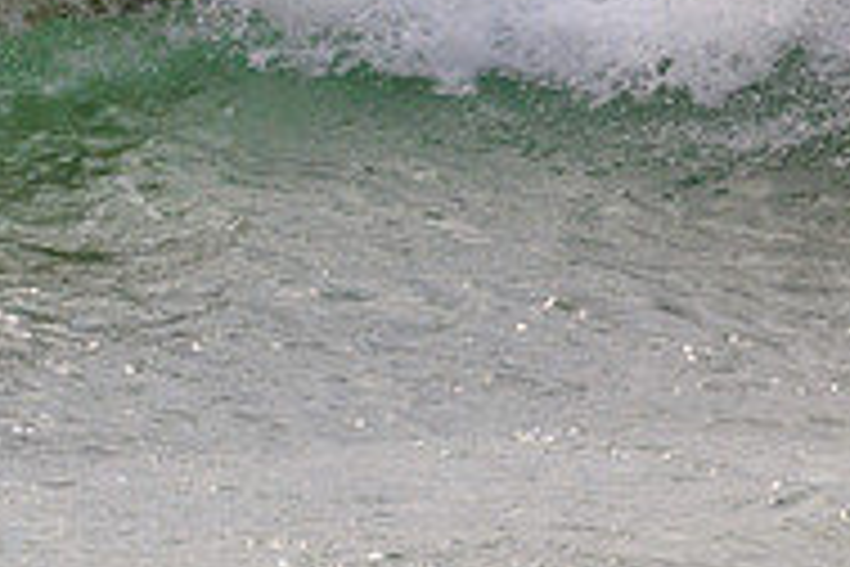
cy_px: -250
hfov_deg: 0.8
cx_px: -516
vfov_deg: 0.5
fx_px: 62966
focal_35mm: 2667
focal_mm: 800
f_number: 11
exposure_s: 1/2000
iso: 720
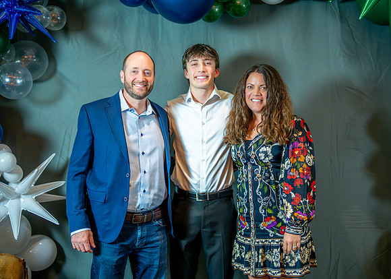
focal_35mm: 54
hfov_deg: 36.1
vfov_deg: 26.2
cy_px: 139
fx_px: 599
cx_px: 211
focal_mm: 50
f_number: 1.2
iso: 1250
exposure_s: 1/400
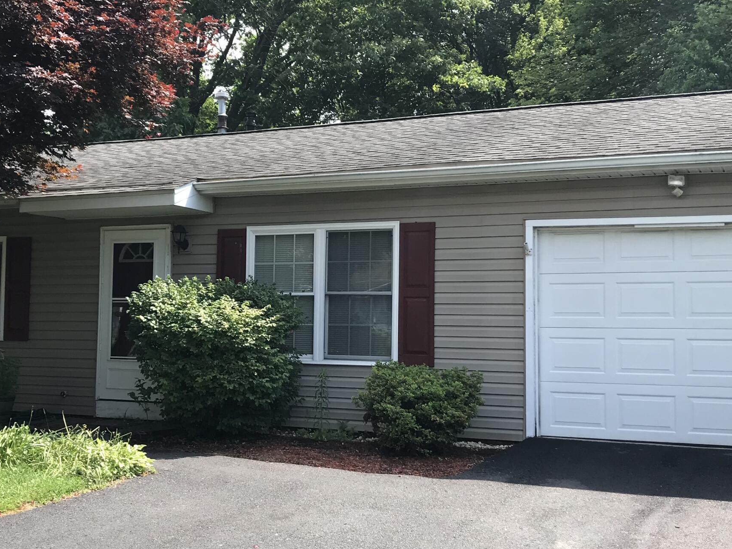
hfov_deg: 38.7
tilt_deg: +1.3
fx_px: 1036
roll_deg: -0.6
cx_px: 294
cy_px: 289
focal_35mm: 49
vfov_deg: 29.7
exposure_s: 1/529
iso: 20
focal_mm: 3.99
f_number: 1.8
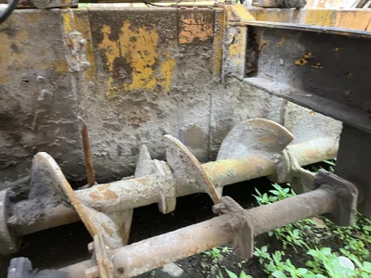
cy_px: 139
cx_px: 186
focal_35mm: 26
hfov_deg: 67.3
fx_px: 279
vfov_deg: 53.1
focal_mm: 5.1
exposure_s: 1/102
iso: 125
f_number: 1.6
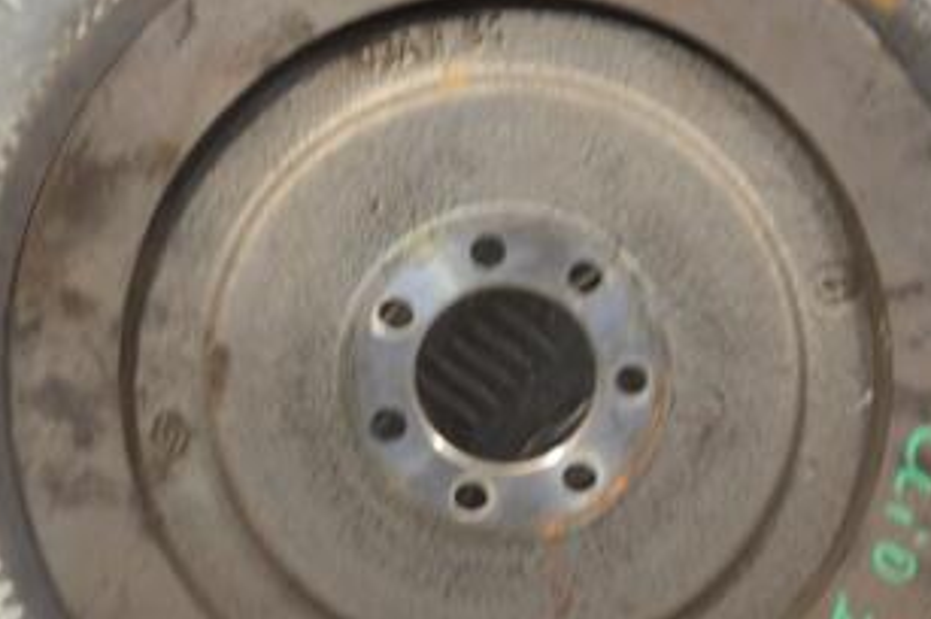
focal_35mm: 135
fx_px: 3487
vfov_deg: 10.1
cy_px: 355
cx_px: 470
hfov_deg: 15.2
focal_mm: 46
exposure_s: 1/30
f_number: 5.3
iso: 360
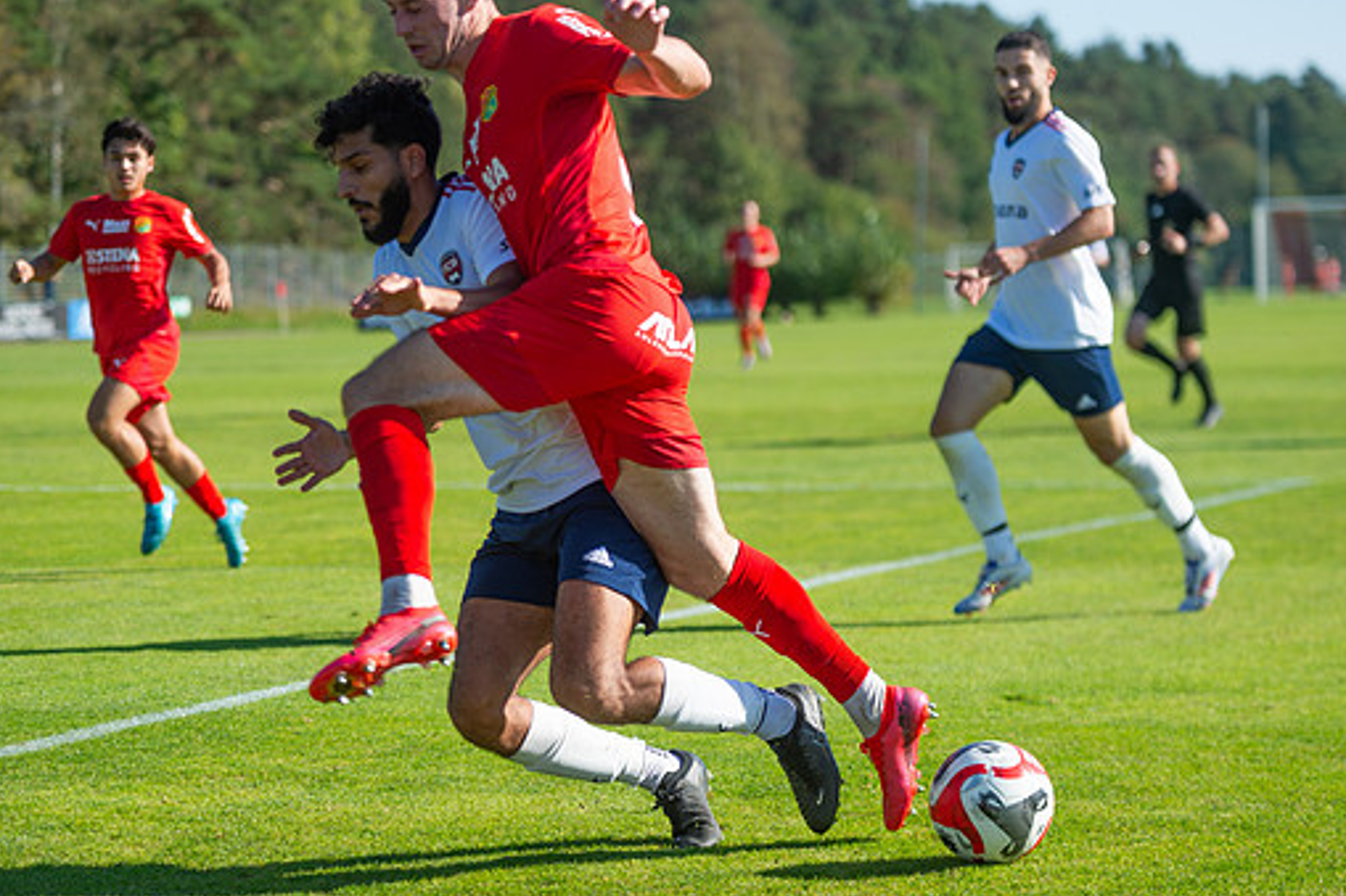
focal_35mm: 114
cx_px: 611
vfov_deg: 12.0
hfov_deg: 17.9
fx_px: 4261
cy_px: 415
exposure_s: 1/1600
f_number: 3.2
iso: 125
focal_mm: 100
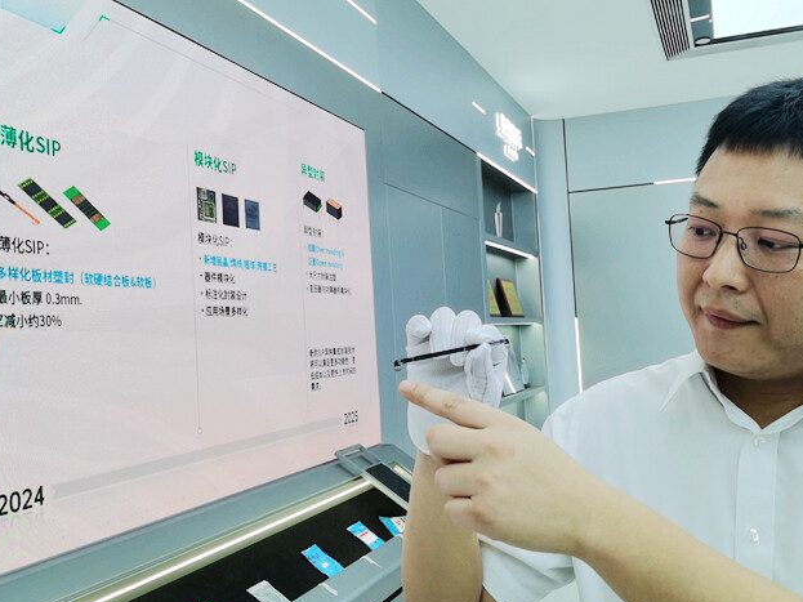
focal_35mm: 39
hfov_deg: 47.8
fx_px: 905
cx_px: 443
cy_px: 291
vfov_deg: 36.8
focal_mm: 5.58
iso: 50
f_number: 1.8
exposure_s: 1/190
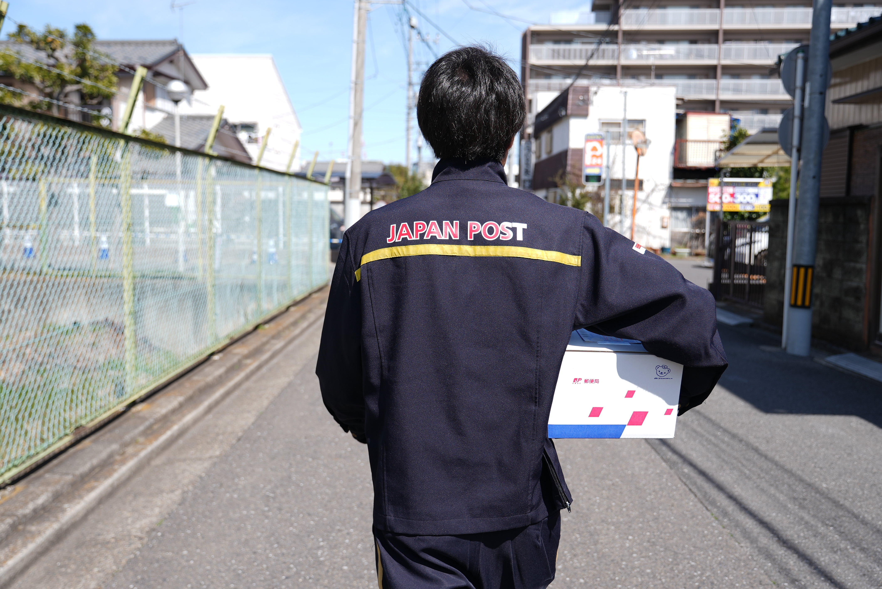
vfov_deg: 37.9
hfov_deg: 54.4
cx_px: 441
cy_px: 294
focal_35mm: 35
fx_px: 858
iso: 50
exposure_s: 1/320
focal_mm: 35
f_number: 4
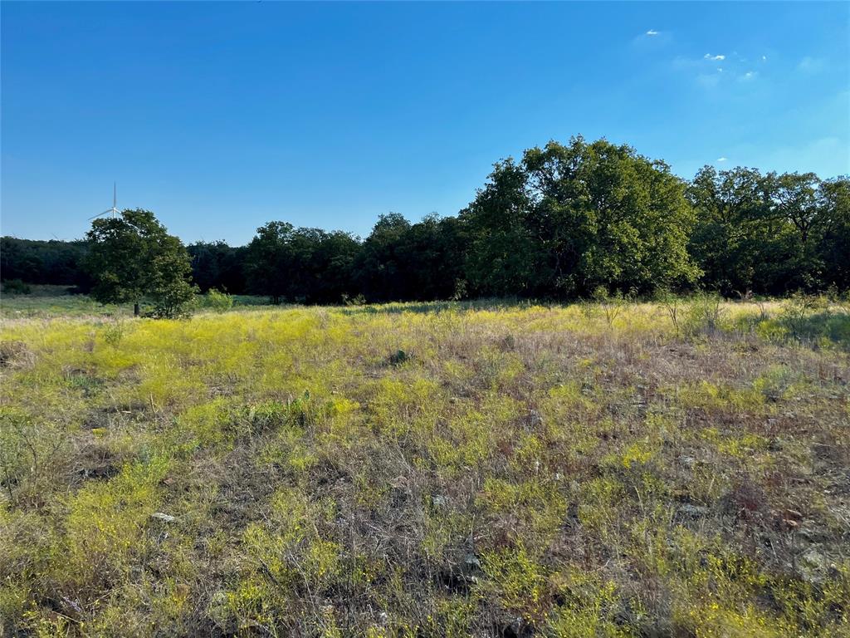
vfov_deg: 53.1
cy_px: 319
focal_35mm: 26
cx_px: 425
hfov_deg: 67.3
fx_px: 638
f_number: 1.6
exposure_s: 1/2463
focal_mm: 5.1
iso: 50
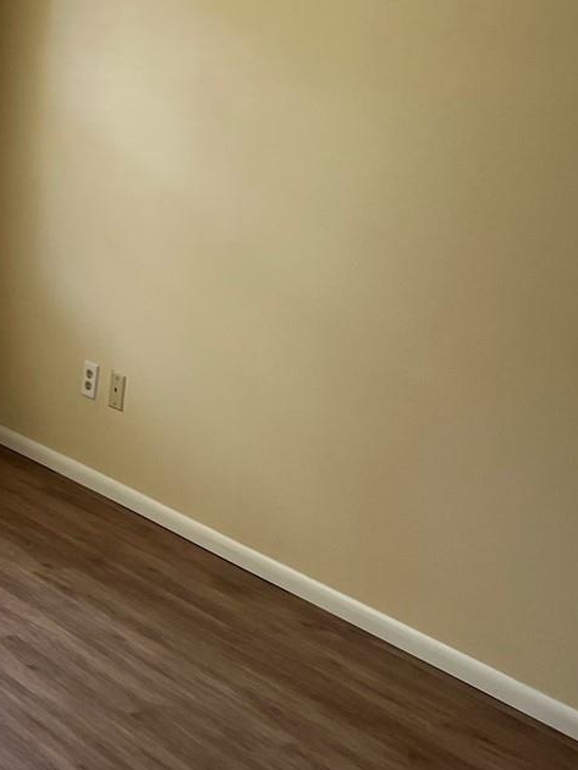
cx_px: -188
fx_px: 1468
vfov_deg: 28.9
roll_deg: -3.9
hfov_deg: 20.3
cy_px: 181
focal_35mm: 66
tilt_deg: -6.8
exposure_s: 1/121
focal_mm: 5.7
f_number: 1.5
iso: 64
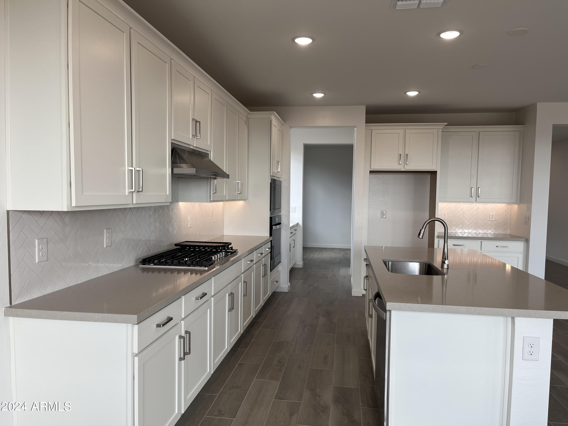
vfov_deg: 53.1
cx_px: 284
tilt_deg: -2.4
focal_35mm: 26
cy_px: 213
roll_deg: -0.5
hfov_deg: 67.3
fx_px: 427
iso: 40
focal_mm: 5.1
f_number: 1.6
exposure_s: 1/120
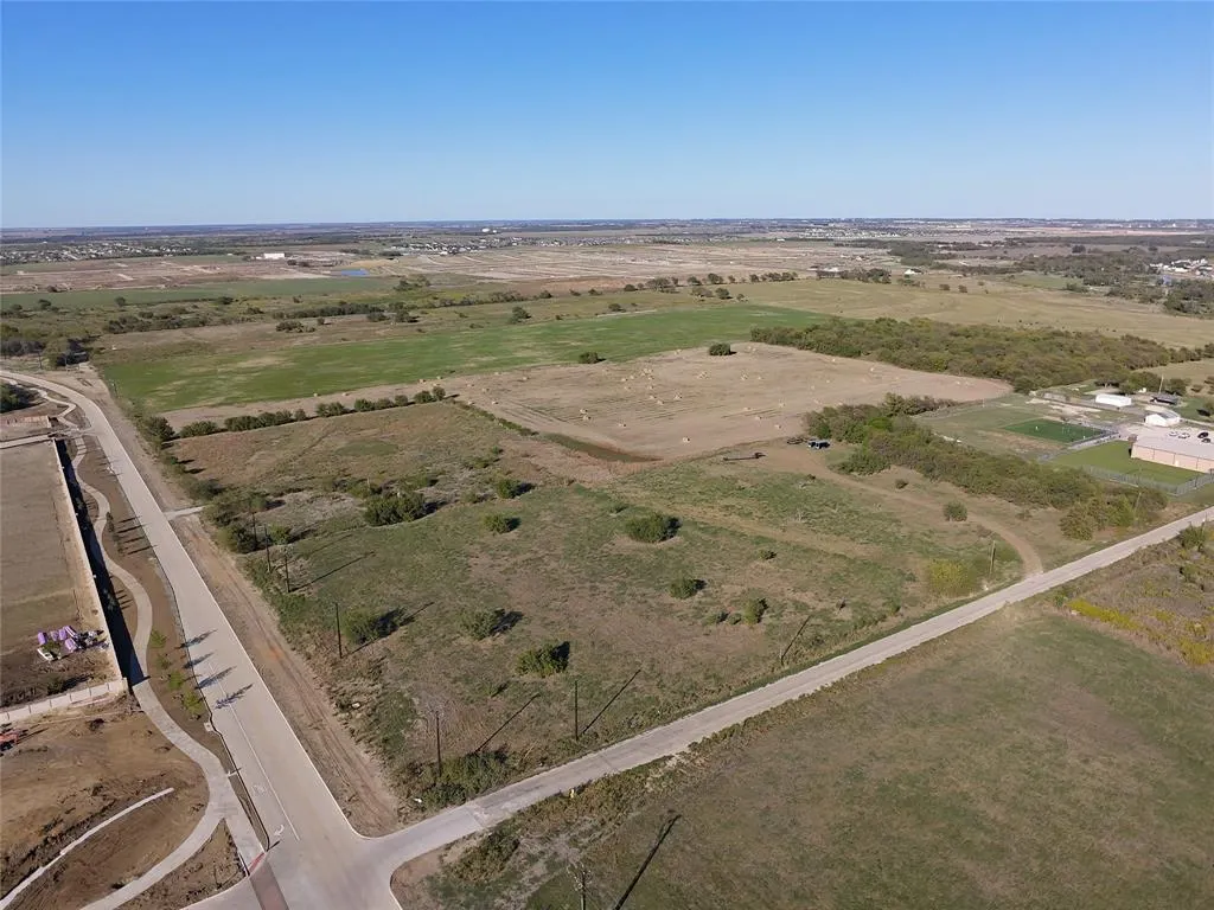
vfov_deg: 56.8
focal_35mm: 24
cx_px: 607
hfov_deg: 71.6
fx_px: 842
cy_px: 455
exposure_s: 1/1000
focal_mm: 4.55
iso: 110
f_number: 2.8
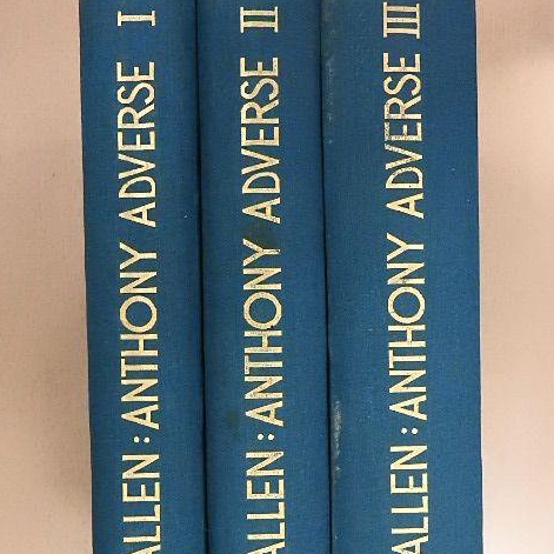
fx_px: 869
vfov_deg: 35.1
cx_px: 278
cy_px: 361
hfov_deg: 35.4
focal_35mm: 48
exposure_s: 1/80
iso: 1600
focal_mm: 7.2
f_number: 3.8
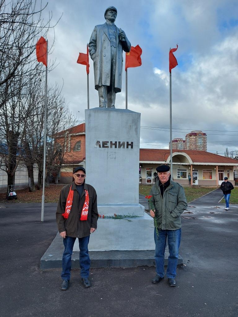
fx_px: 220
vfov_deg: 71.6
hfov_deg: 56.8
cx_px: 119
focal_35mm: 24
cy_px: 158
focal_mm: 5.23
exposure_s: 1/334
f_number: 1.8
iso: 32
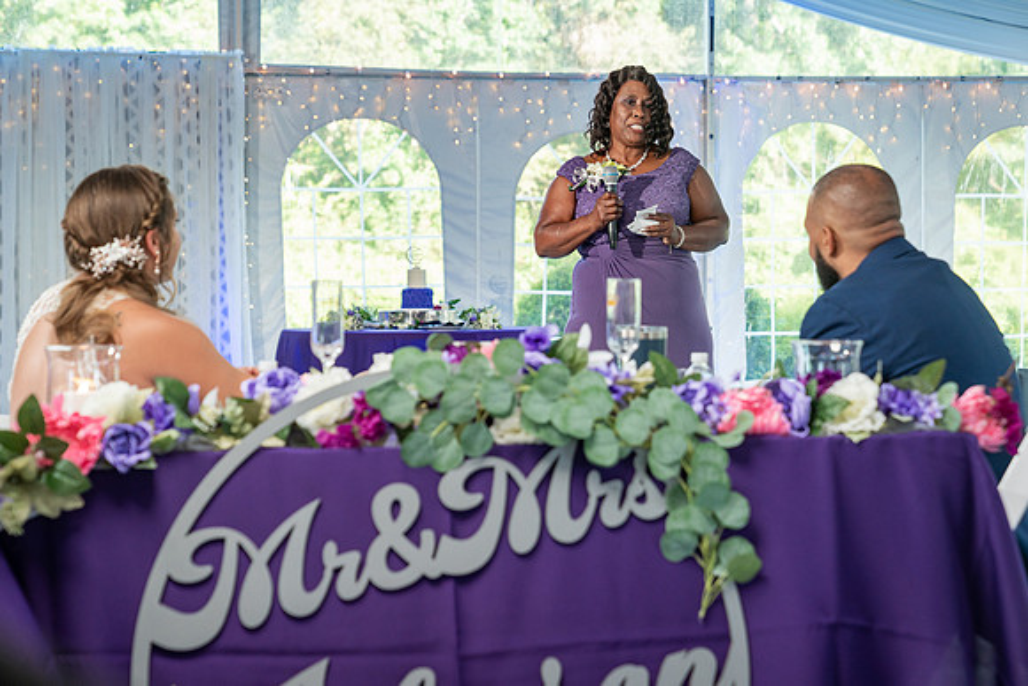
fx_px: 1956
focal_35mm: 68
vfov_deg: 19.9
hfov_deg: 29.4
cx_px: 514
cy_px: 343
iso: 640
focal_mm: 68
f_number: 4
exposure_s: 1/200
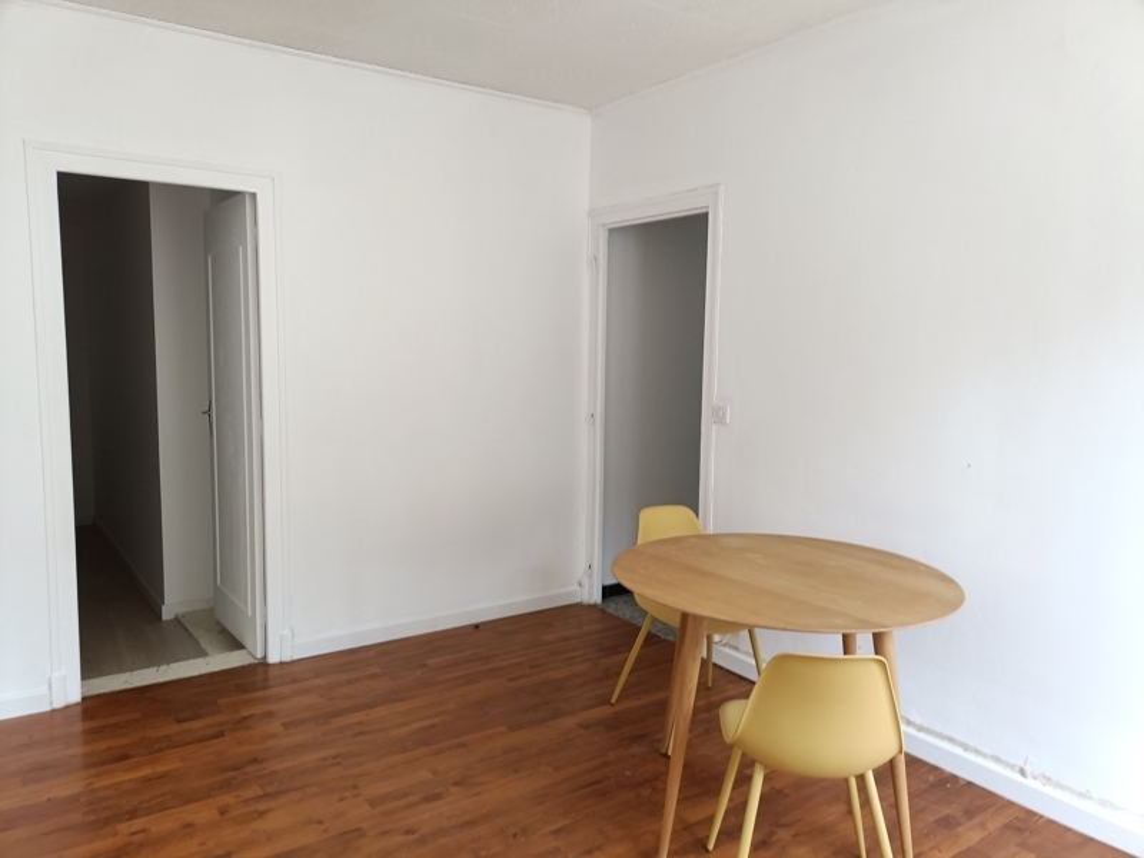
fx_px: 826
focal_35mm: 25
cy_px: 429
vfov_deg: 54.9
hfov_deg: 69.4
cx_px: 572
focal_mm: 4.7
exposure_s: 1/50
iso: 320
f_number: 1.7
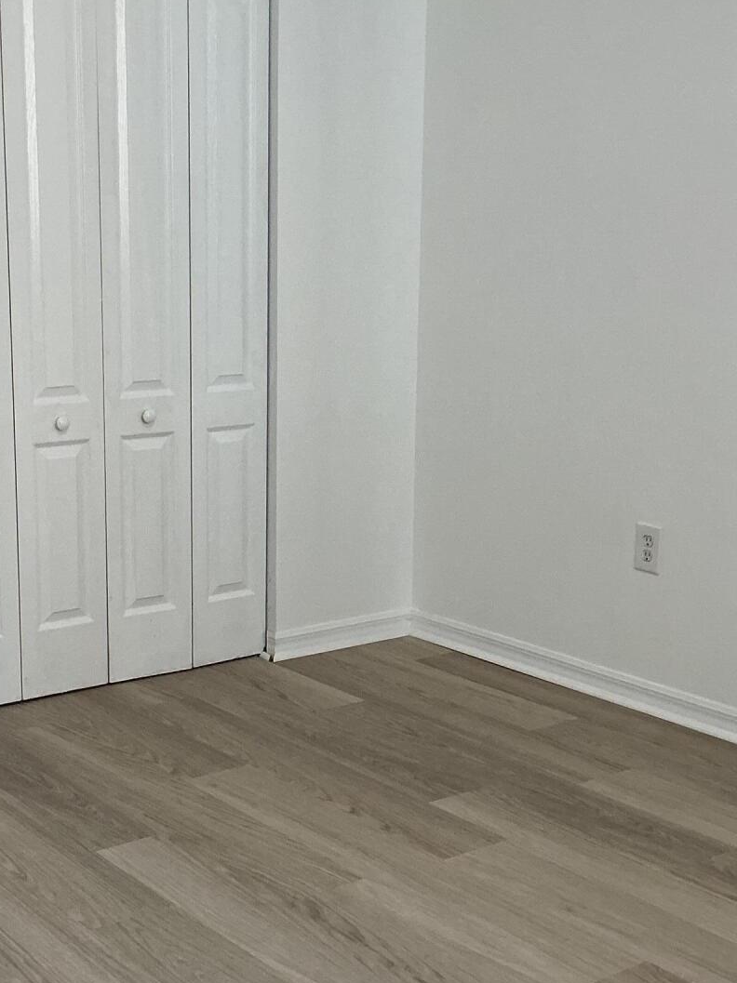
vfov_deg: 36.1
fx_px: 1505
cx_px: 303
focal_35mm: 53
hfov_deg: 27.5
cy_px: 549
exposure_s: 1/60
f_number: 1.8
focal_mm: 3
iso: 64
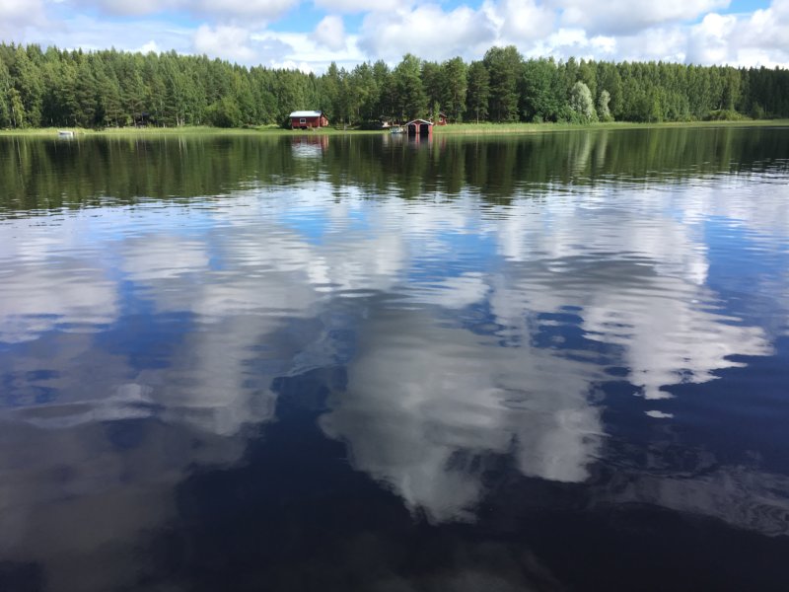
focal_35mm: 29
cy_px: 296
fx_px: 661
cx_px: 394
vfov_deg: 48.2
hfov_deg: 61.7
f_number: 2.2
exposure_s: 1/962
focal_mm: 4.15
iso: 25
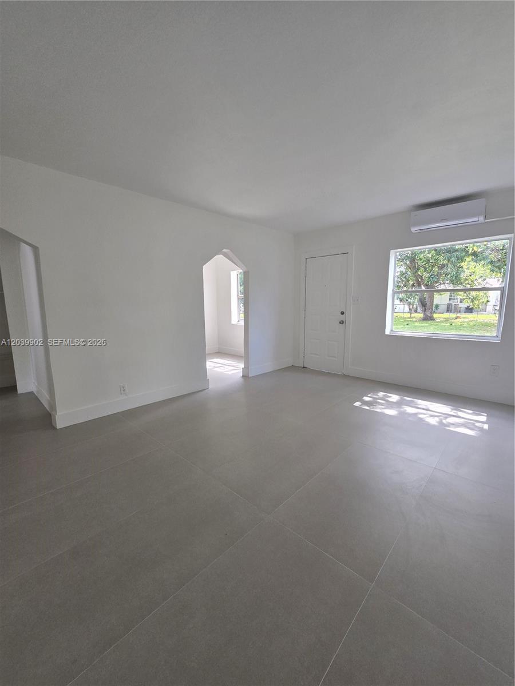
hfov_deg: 89.9
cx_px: 258
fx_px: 258
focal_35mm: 13
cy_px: 343
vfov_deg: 106.2
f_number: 2.2
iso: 50
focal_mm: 2.2
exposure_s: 1/60
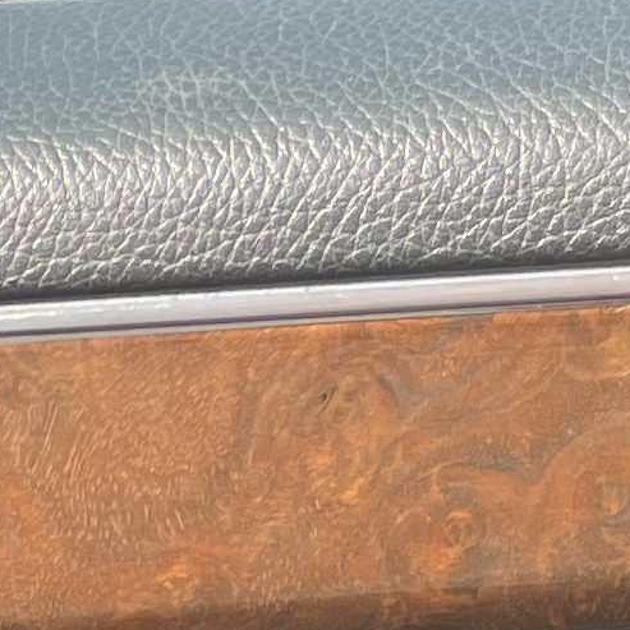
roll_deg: -2.1
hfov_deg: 9.0
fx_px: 3871
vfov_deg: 8.2
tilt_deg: -36.3
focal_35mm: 188
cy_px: 1772
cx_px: -397
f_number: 1.6
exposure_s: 1/313
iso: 32
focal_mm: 4.2
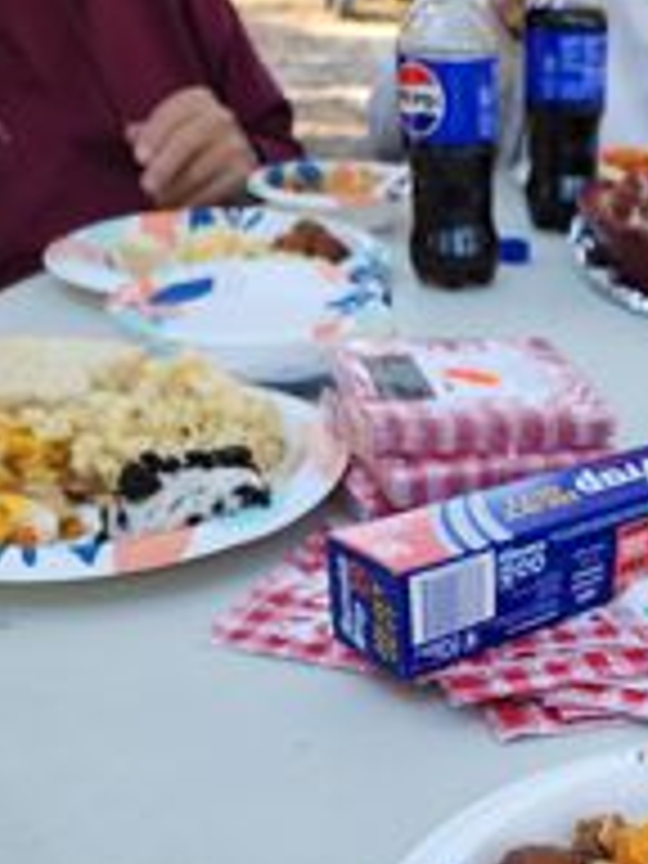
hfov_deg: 30.3
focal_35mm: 46
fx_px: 1148
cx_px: 572
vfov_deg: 37.1
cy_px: 855
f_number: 1.8
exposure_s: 1/180
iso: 64
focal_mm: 6.4
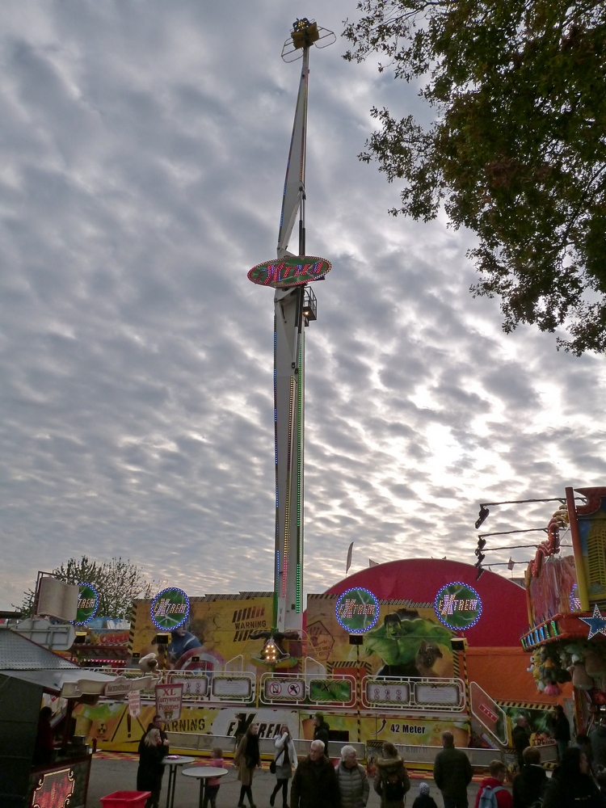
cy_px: 404
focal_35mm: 28
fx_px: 654
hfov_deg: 49.7
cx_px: 303
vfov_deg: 63.4
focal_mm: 4.8
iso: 160
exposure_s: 1/800
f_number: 5.6
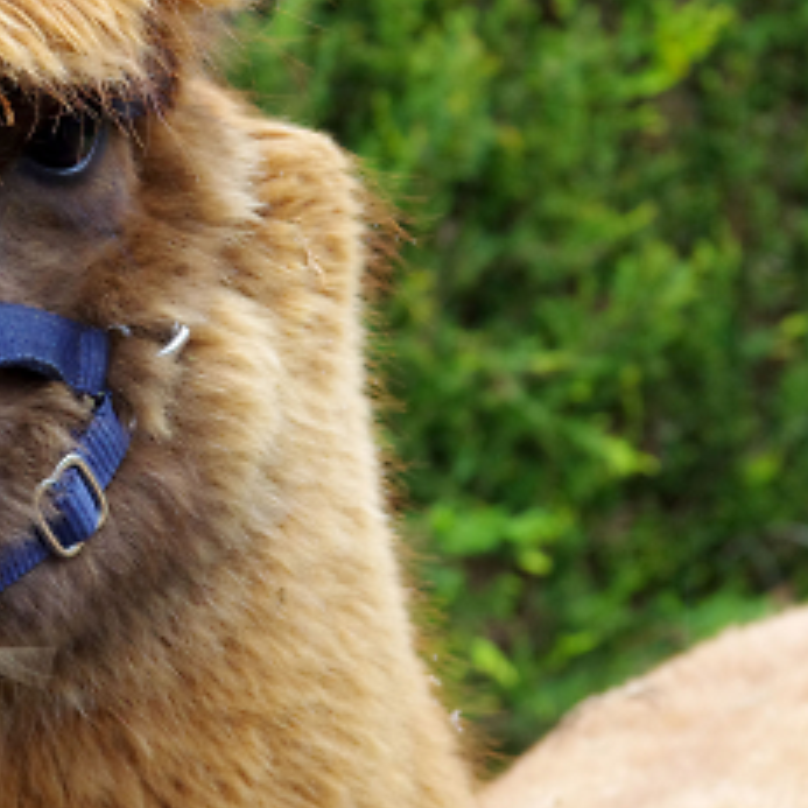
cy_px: 236
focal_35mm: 231
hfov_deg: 7.5
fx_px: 6100
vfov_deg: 7.6
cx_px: 0
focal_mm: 70
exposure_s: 1/125
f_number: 9
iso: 1000
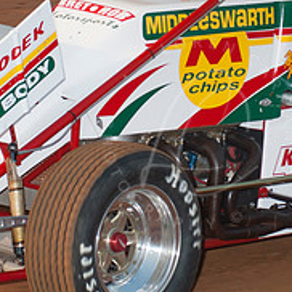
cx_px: 197
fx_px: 3102
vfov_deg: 5.4
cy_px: -16
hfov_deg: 5.4
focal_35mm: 325
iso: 100
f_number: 5.6
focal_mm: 80
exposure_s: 1/400
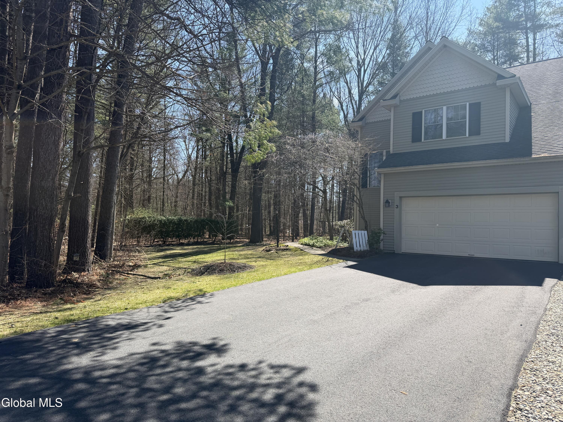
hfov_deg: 71.6
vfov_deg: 56.8
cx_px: 282
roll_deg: -0.4
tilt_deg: +2.1
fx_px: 390
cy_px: 211
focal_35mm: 24
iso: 80
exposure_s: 1/2232
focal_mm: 6.76
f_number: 1.78
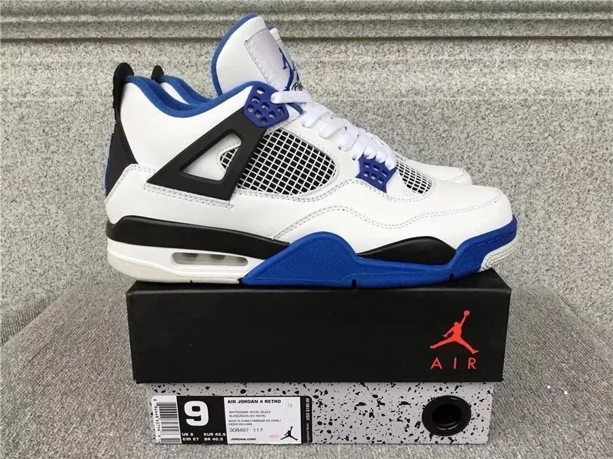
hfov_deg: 58.4
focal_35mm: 31
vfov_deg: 45.4
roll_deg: +0.9
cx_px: 306
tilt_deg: -14.5
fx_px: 549
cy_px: 230
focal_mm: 3.3
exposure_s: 1/100
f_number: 2.4
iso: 32
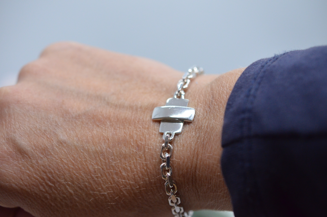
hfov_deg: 33.5
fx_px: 544
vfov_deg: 22.5
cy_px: 108
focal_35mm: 60
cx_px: 164
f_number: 4
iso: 2500
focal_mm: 40
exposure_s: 1/2000
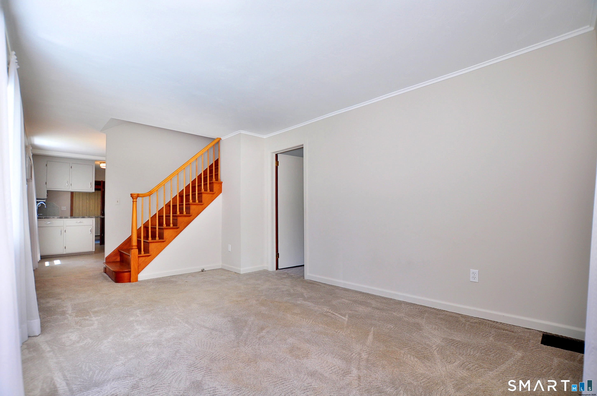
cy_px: 198
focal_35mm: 15
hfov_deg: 100.5
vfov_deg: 77.2
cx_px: 298
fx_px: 248
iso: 320
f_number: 4.5
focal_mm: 10
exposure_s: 1/80
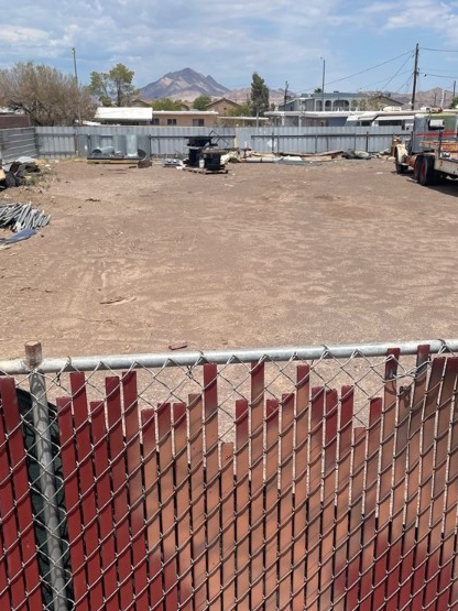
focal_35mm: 36
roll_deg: -1.2
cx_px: 261
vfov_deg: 51.3
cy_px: 320
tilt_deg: -17.0
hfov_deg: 39.6
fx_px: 635
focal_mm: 4.2
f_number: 1.6
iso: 32
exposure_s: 1/5051
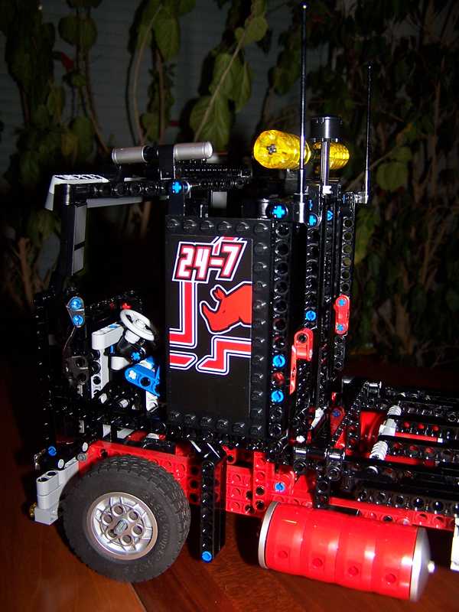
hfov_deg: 37.7
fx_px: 672
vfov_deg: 49.0
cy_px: 306
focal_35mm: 38
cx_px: 230
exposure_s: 1/60
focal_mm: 6.3
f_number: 2.8
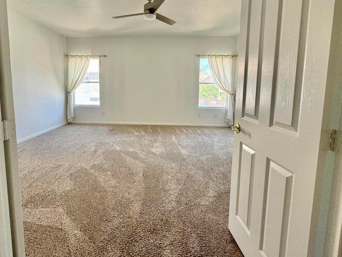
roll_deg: -0.8
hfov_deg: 87.3
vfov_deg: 71.0
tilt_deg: -5.7
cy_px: 104
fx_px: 178
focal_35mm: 18
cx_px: 150
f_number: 2.2
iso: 125
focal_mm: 2.22
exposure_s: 1/99
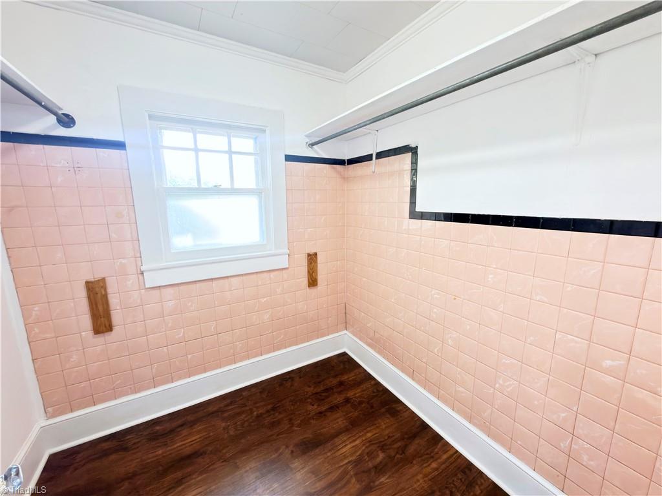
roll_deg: +0.8
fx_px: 268
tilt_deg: -11.0
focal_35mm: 14
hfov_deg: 102.1
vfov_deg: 85.7
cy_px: 248
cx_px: 331
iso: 160
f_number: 2.2
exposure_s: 1/30
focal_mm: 2.22
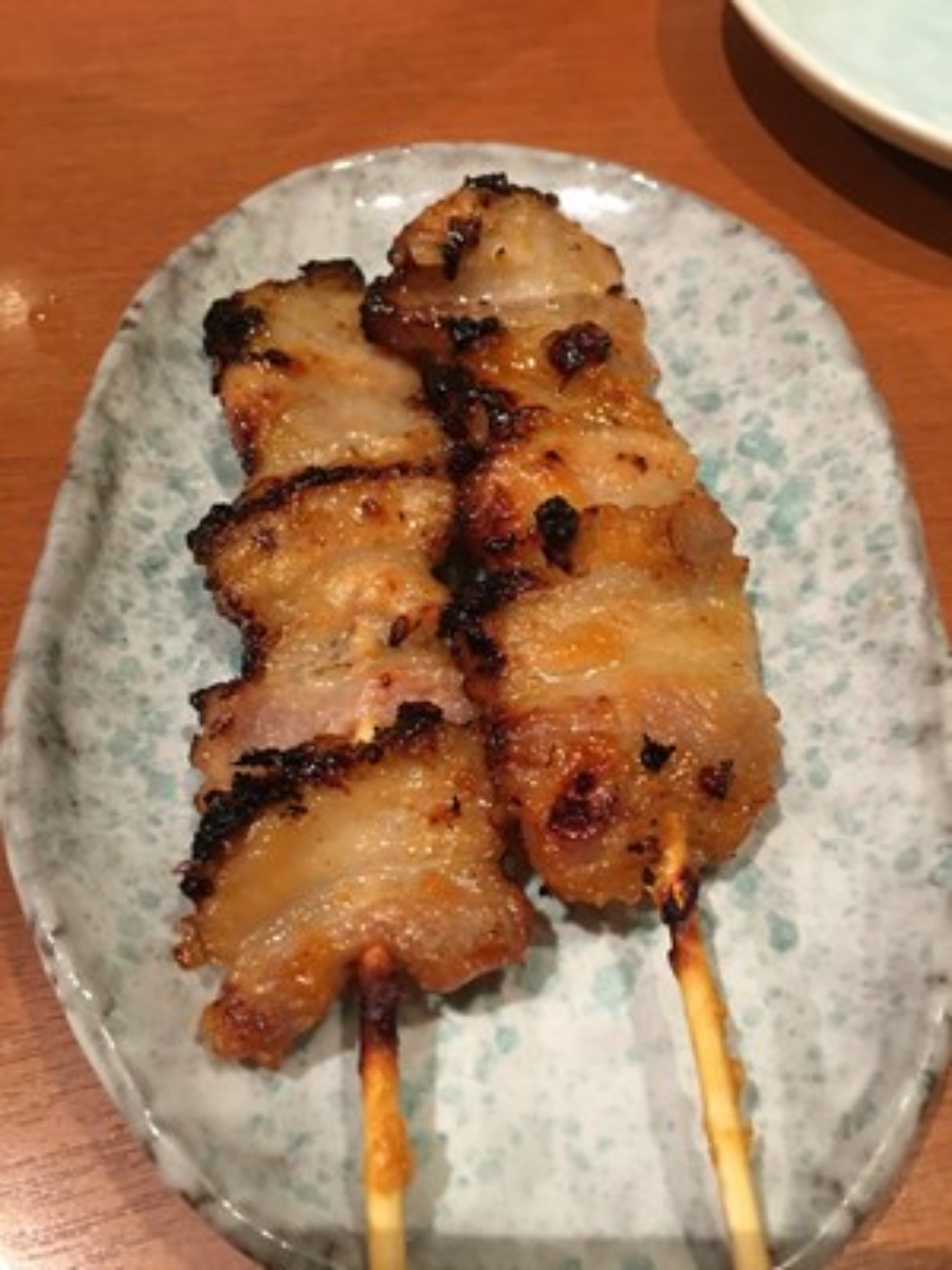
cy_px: 635
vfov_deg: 61.7
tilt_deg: -57.7
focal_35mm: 29
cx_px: 476
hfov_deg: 48.2
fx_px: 1063
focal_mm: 4.15
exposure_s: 1/10
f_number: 2.2
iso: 100
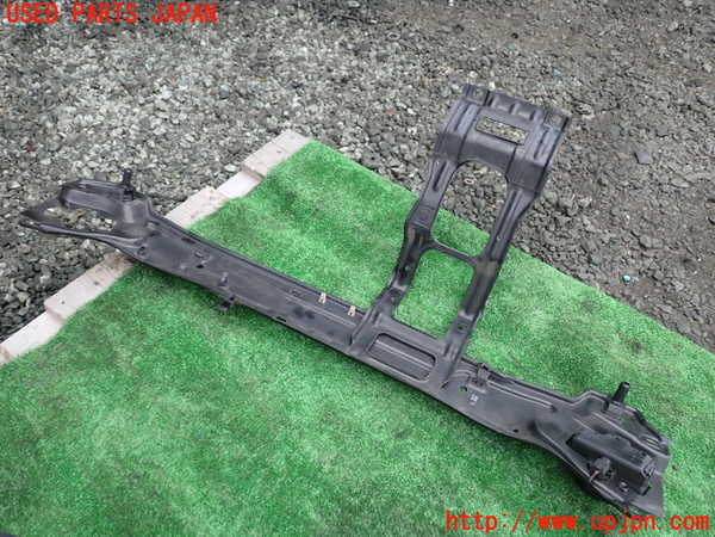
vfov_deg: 46.8
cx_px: 358
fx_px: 620
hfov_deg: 60.0
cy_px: 268
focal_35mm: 30
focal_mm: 5.4
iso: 100
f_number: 2.3
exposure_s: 1/100
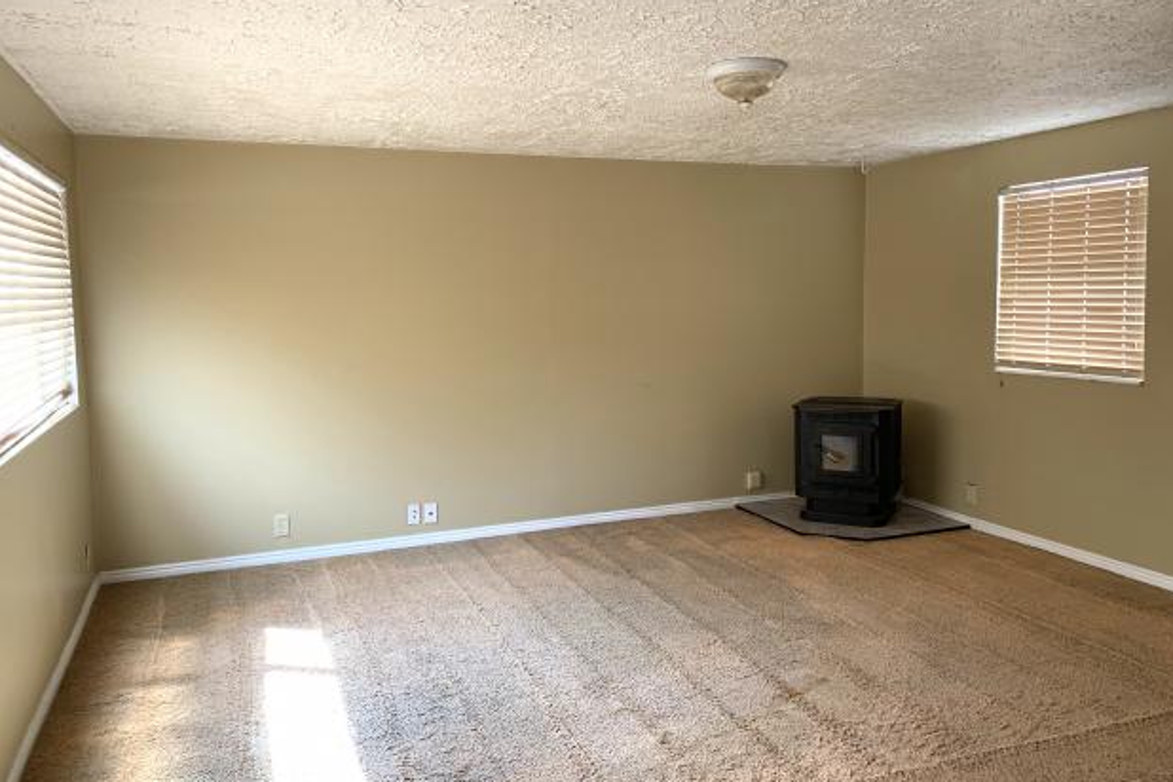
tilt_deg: -4.8
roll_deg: +1.0
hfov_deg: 65.5
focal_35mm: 28
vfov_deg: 46.4
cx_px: 605
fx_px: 912
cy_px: 374
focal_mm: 4.25
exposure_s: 1/107
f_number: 1.8
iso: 100
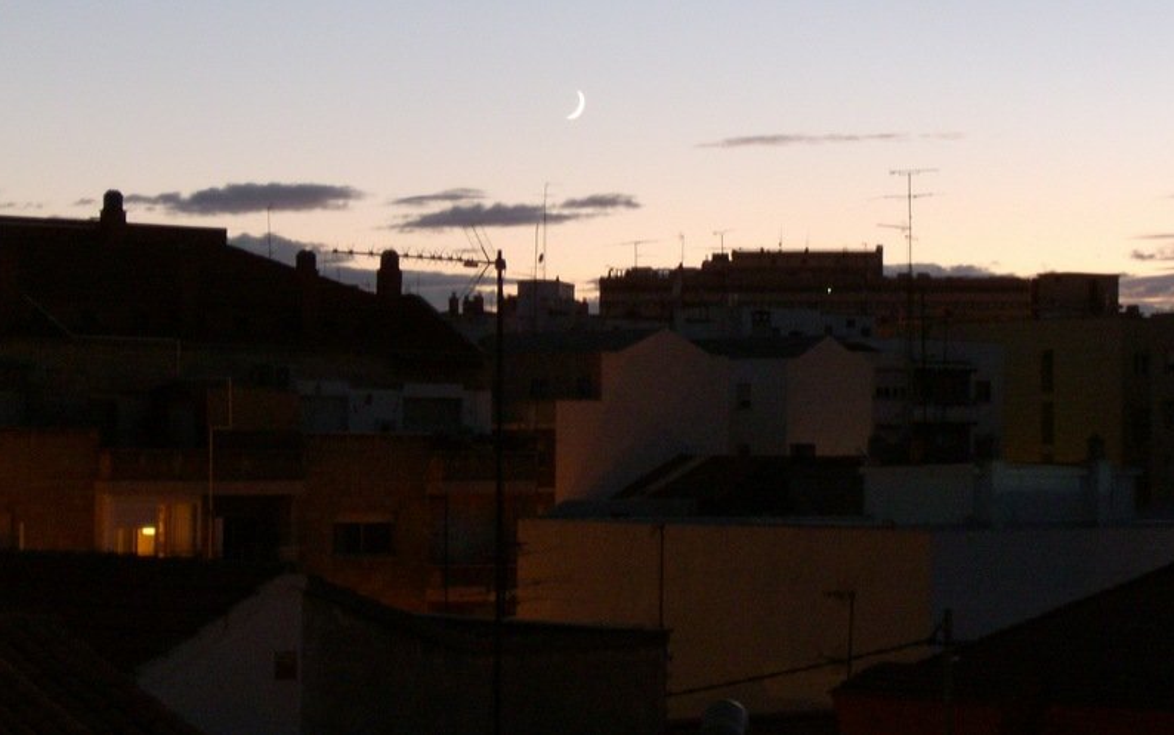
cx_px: 587
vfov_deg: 11.4
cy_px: 297
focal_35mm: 115
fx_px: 3681
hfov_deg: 18.1
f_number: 4.8
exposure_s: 1/1.35
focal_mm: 18
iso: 200
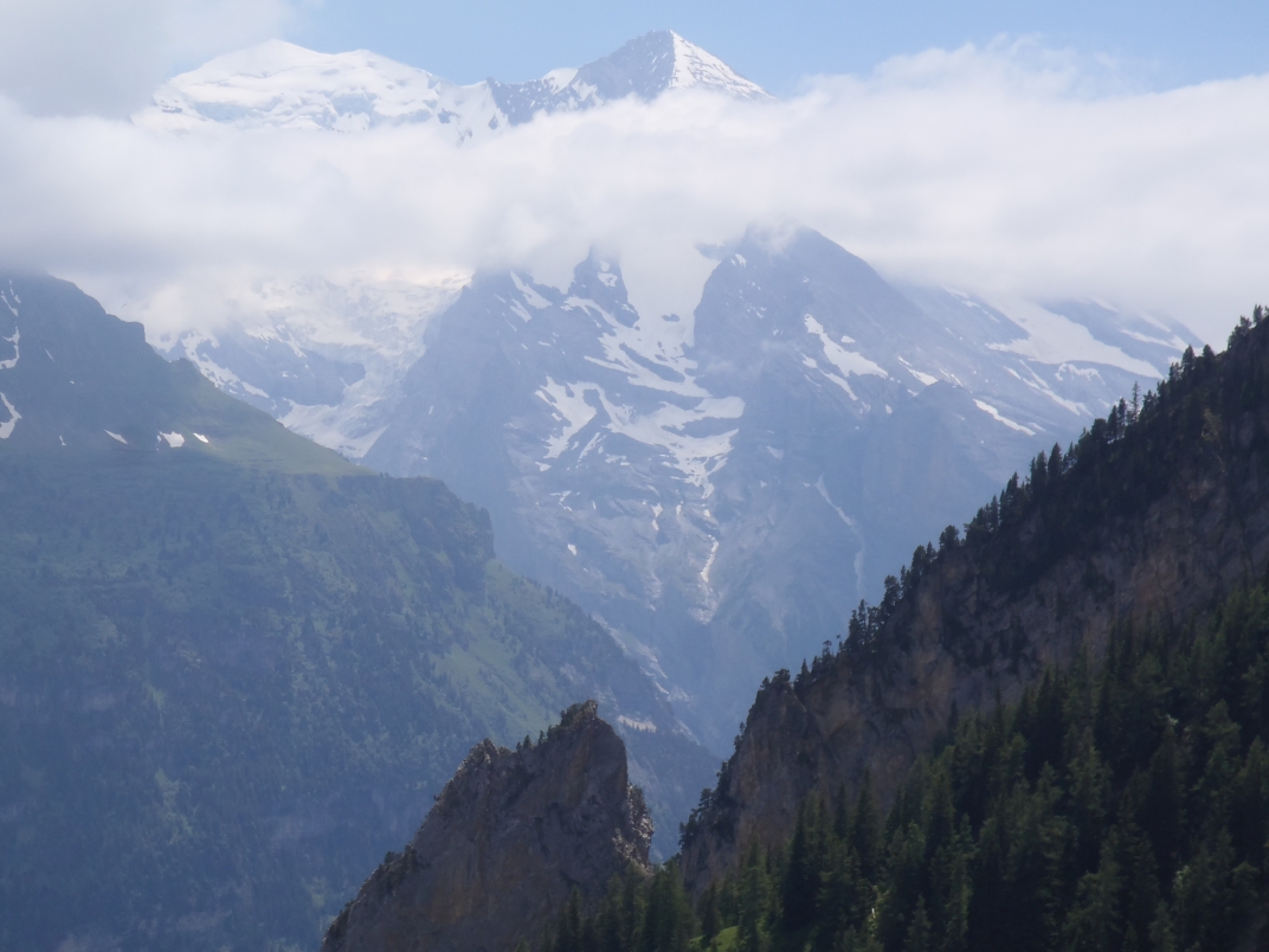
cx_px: 634
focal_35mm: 102
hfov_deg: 19.3
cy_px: 476
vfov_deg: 14.5
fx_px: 3739
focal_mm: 18.2
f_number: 6.3
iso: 80
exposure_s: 1/500
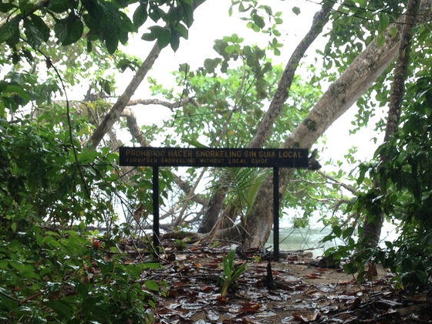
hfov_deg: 25.9
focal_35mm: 75
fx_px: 936
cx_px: 265
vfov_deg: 19.6
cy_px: 173
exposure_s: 1/120
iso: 50
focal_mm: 4.28
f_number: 2.4
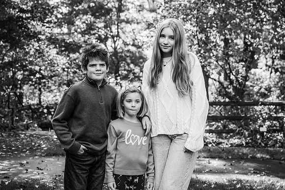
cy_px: 95
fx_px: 546
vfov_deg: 19.7
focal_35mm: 69
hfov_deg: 29.2
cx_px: 142
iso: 400
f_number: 5
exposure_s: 1/250
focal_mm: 69
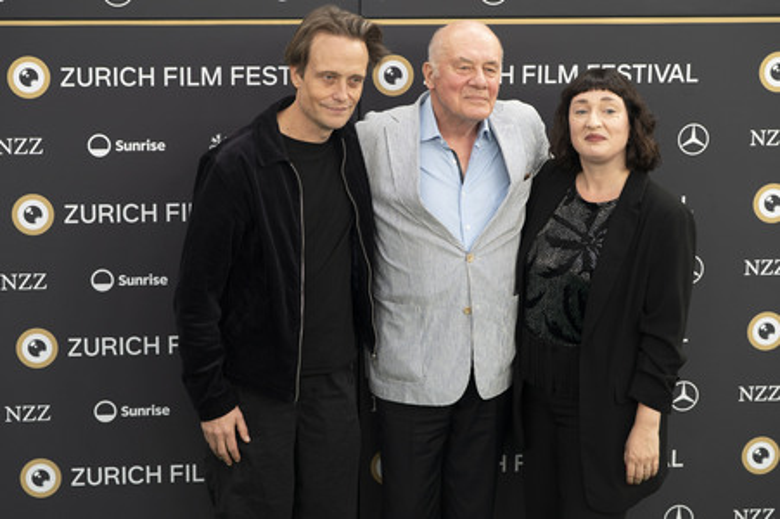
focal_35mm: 77
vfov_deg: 17.6
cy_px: 241
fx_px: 1673
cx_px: 390
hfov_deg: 26.2
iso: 400
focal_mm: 72
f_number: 4.5
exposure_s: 1/200
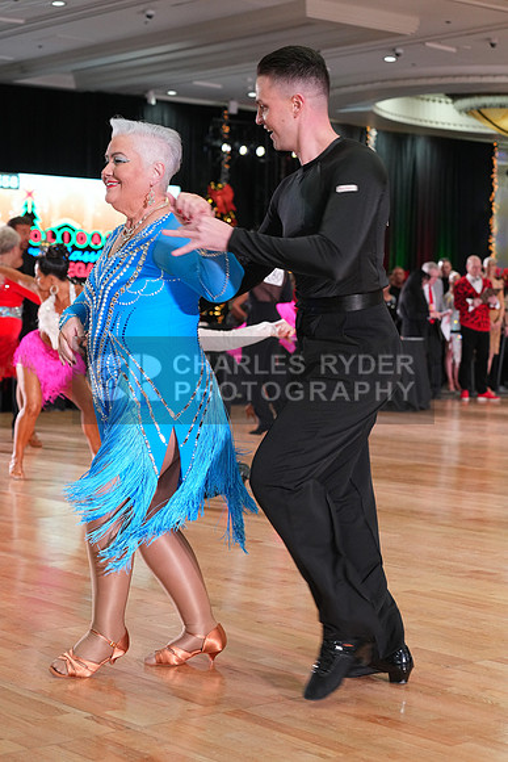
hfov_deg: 19.5
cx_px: 254
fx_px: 1481
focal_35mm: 70
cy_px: 381
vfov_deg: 28.8
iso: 2500
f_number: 5
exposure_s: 1/200
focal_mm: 70
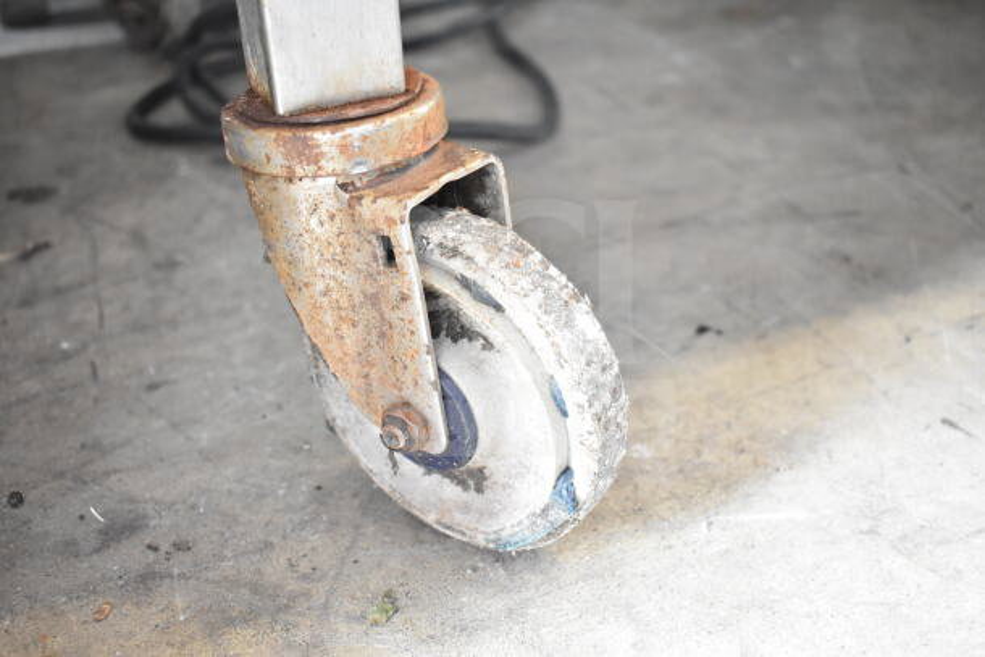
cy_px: 328
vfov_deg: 35.5
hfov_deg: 51.3
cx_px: 492
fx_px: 1026
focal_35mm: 38
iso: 2800
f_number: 4
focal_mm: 25
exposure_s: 1/40
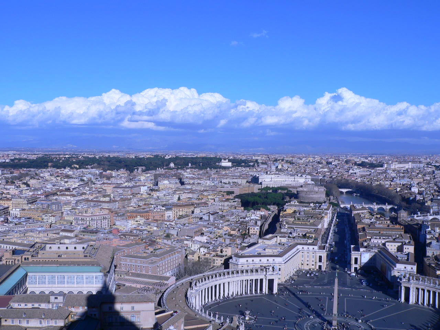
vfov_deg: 39.7
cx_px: 220
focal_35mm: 36
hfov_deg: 51.4
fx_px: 458
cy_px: 165
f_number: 5.6
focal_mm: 6
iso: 80
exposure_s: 1/800
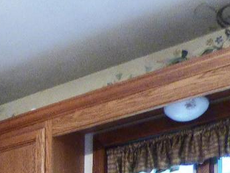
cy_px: 345
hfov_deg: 22.5
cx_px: -10
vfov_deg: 14.7
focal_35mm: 83
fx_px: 551
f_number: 2.8
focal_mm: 3.58
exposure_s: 1/30
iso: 400
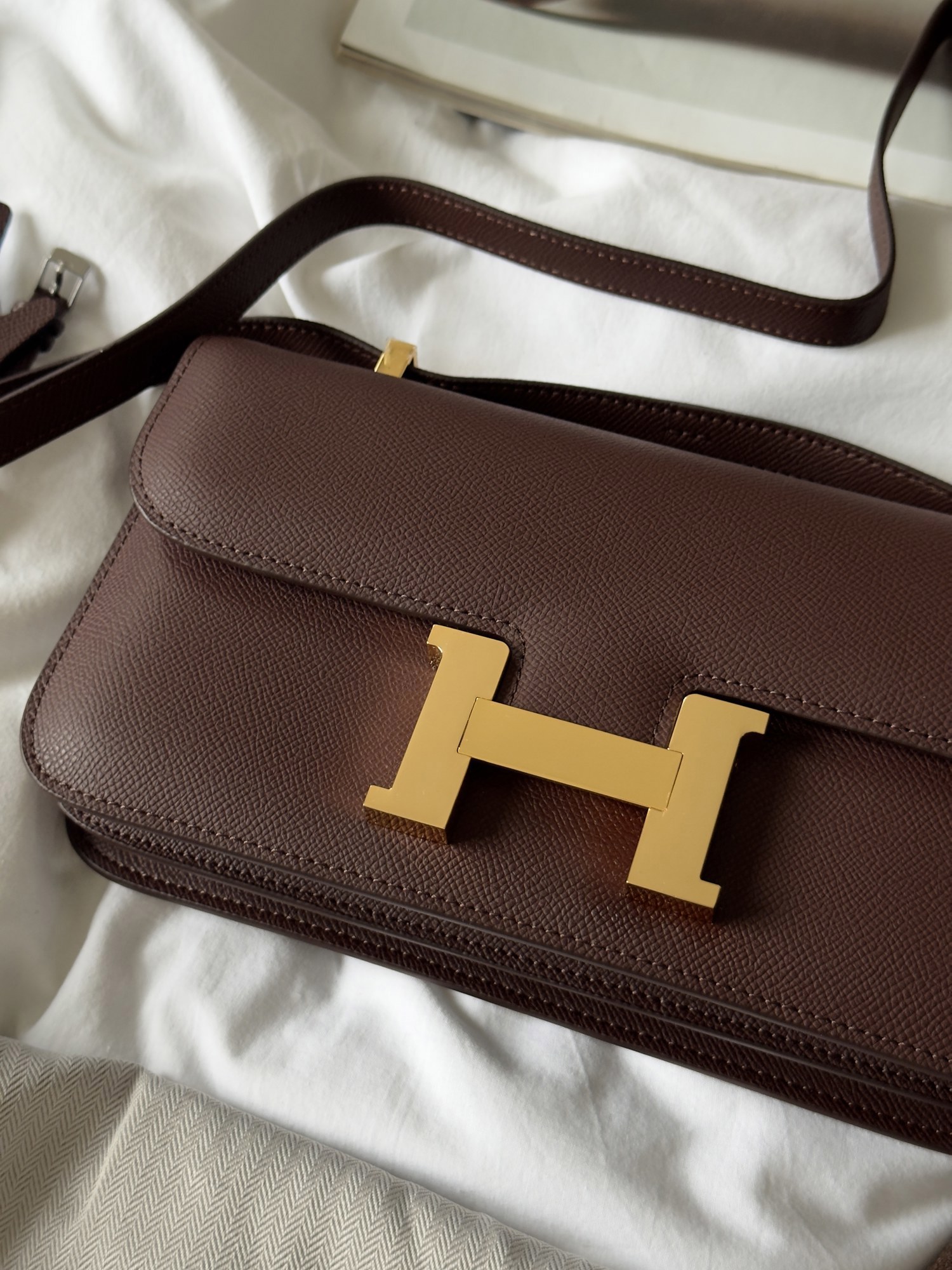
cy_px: 635
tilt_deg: -69.2
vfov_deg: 39.7
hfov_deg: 30.3
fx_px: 1760
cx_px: 476
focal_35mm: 48
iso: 250
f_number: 1.78
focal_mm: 6.76
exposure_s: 1/60
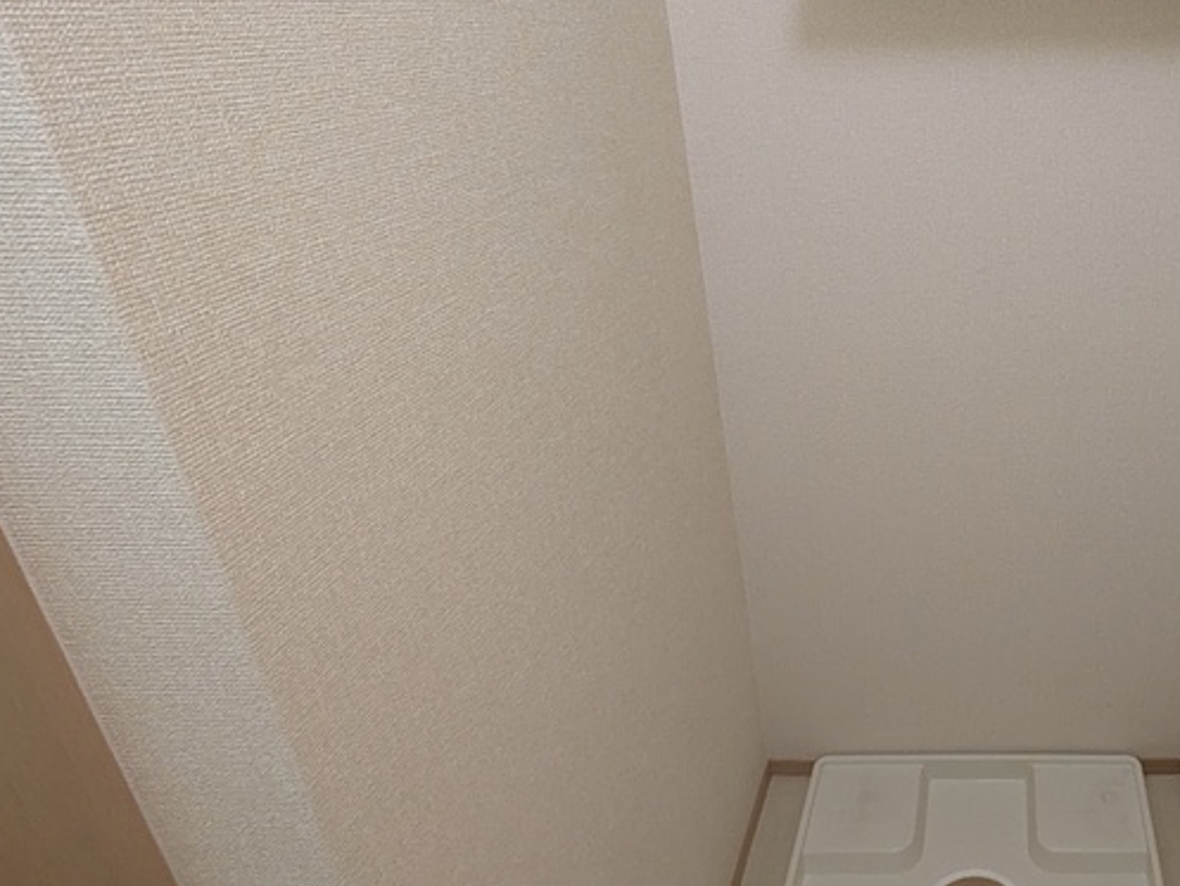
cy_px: 366
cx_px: 994
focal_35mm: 27
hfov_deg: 58.6
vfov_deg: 51.1
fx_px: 921
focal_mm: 1.83
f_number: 2.2
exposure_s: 1/40
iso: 255
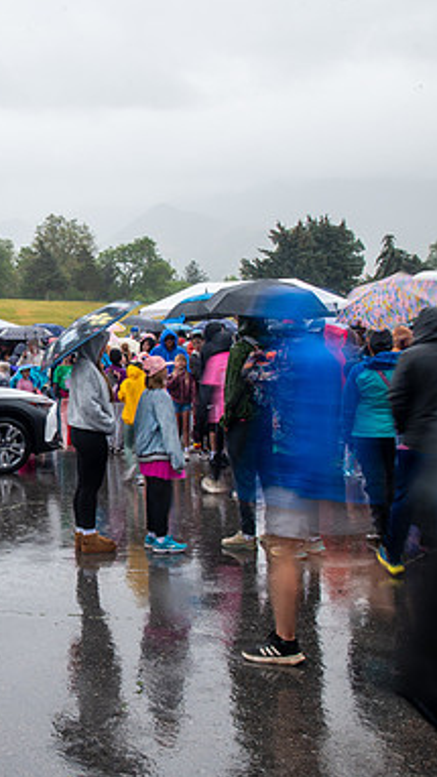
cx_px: -10
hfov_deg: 21.4
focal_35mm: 54
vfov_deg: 38.5
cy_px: 391
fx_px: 1112
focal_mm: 34
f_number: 22
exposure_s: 1/5
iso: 250
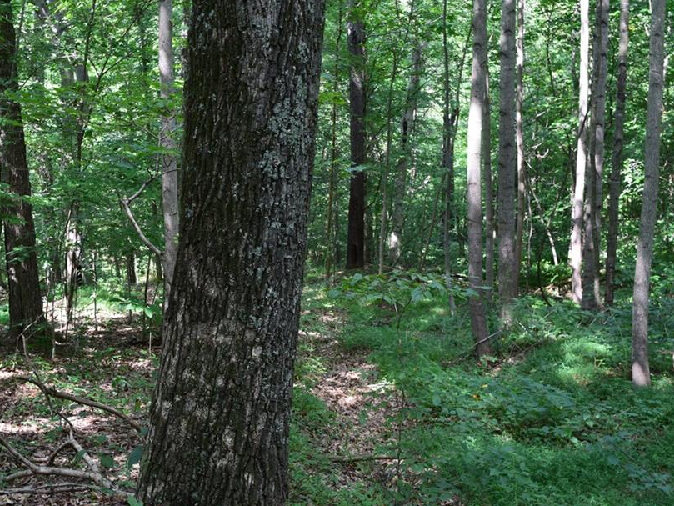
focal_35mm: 46
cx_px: 249
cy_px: 242
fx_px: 888
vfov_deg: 31.8
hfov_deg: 41.2
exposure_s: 1/25
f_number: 7.1
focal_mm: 25
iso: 400
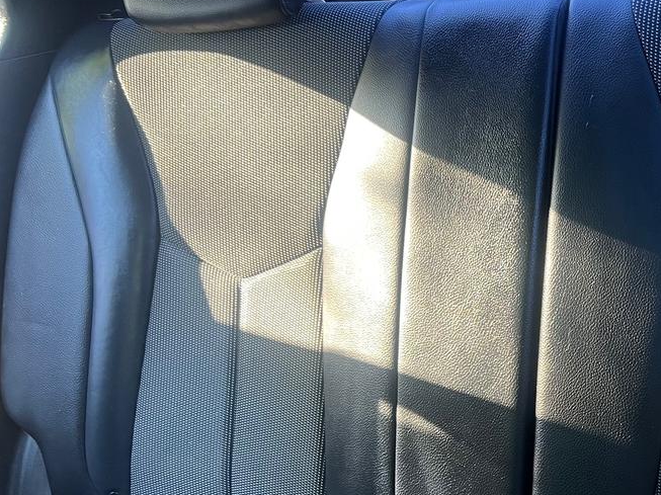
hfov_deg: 35.5
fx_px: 973
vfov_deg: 28.4
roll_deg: +8.8
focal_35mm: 51
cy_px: 325
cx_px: 582
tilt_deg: -24.5
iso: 125
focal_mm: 5.7
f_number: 1.5
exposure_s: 1/66
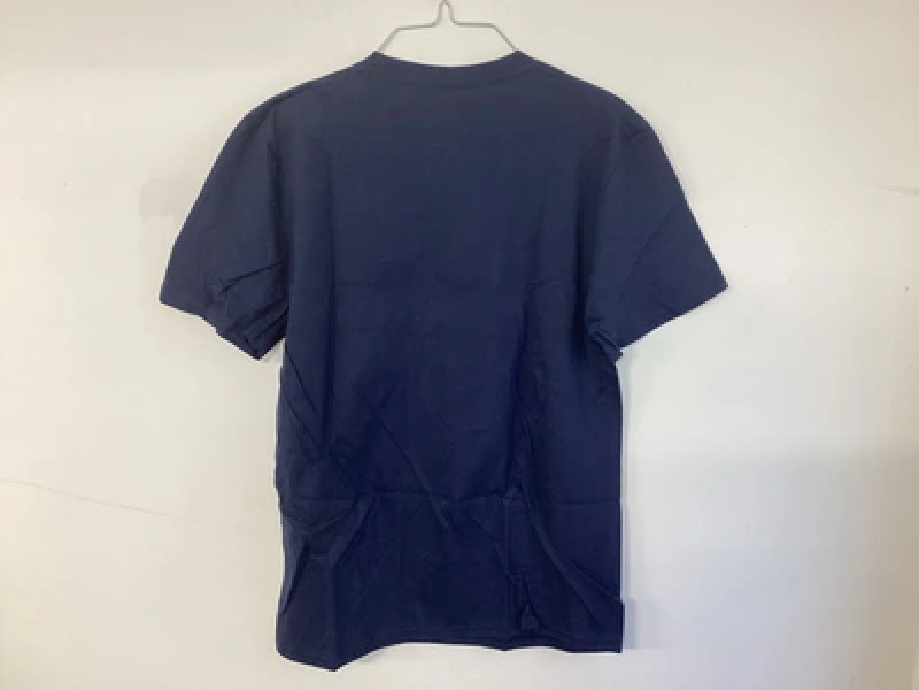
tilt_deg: -14.4
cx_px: 460
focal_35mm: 31
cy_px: 345
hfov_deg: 58.4
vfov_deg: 45.4
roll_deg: -0.4
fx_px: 823
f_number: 2.4
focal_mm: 3.3
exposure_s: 1/60
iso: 200
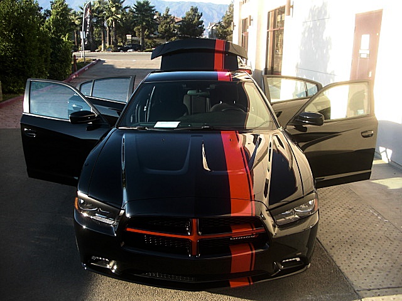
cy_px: 150
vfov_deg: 39.7
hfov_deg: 51.4
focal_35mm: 36
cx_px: 201
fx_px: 418
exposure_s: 1/200
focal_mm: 6.3
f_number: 2.8
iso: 50
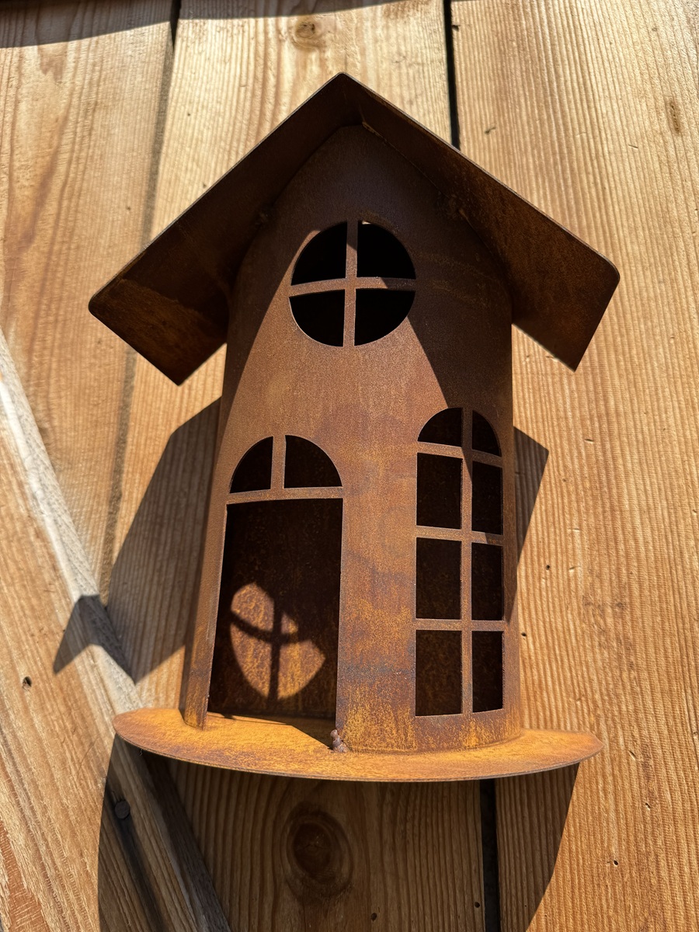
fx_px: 646
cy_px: 466
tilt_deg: +17.2
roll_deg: -2.8
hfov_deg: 56.8
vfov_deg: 71.6
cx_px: 350
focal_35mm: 24
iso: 80
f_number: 1.78
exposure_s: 1/3096
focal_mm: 6.76
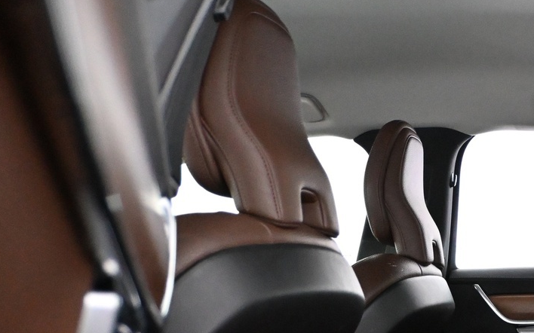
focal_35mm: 72
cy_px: 344
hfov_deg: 26.5
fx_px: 1044
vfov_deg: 17.7
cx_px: 583
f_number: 3.8
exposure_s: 1/60
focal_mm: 20.5
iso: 5600
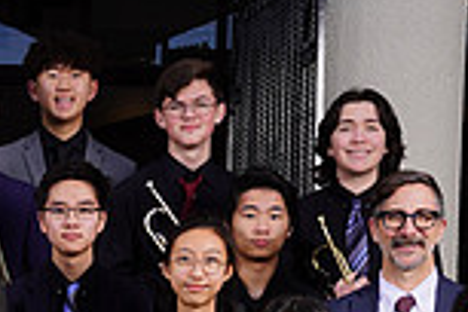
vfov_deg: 8.8
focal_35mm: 152
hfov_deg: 13.0
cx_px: -147
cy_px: 494
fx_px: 1976
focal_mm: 40
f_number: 8
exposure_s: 1/200
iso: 100
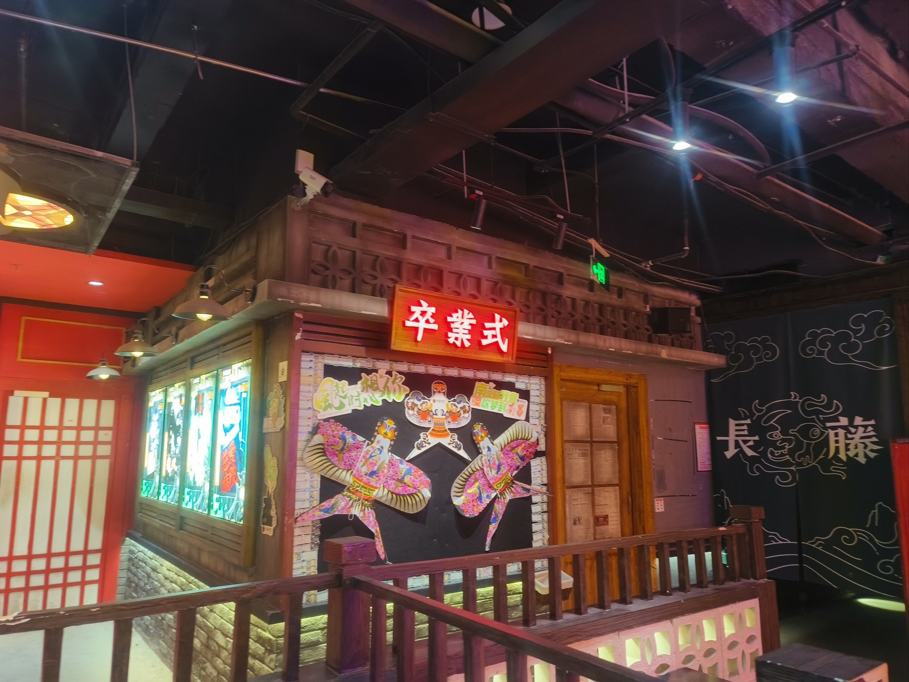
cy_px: 341
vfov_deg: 58.9
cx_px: 454
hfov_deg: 73.9
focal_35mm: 23
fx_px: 604
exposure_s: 1/33.3
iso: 436
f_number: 1.75
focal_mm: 5.5
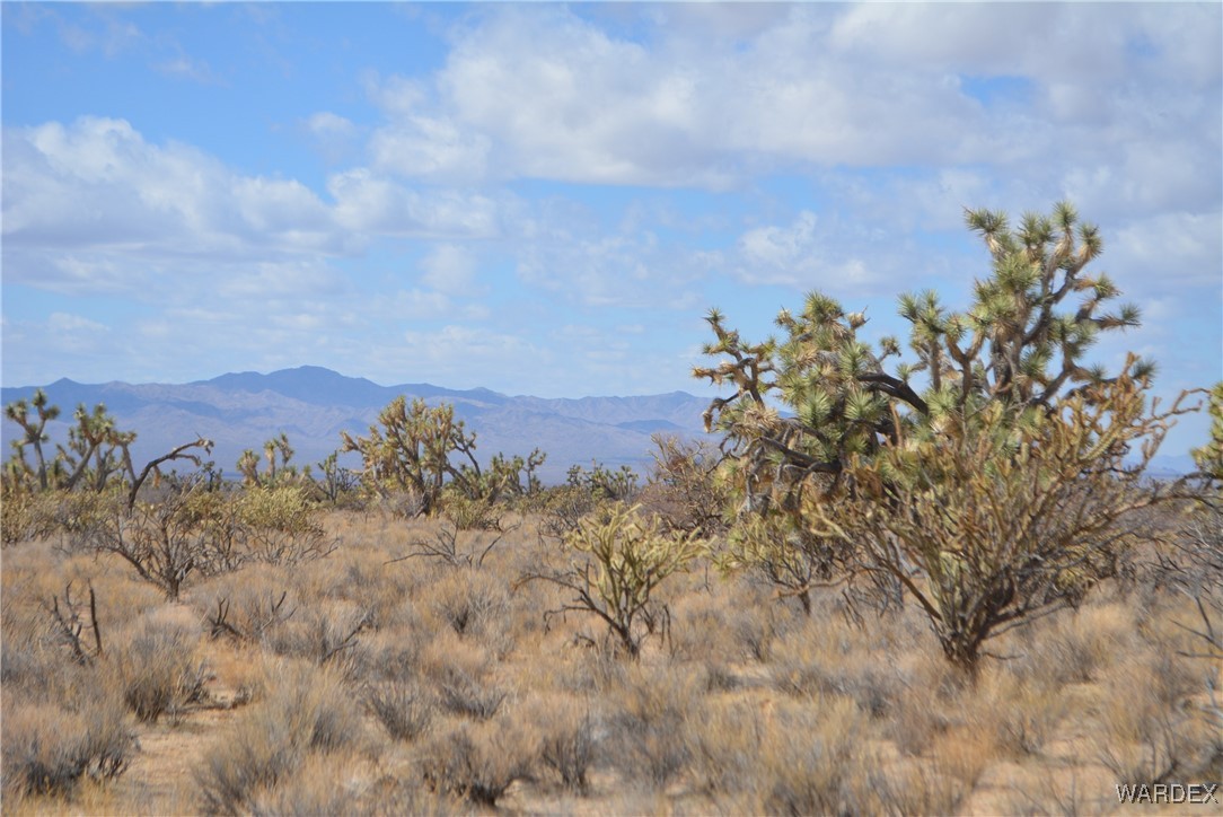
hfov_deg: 24.6
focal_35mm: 82
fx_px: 2804
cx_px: 612
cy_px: 408
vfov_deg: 16.6
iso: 400
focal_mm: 55
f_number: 7.1
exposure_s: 1/2000
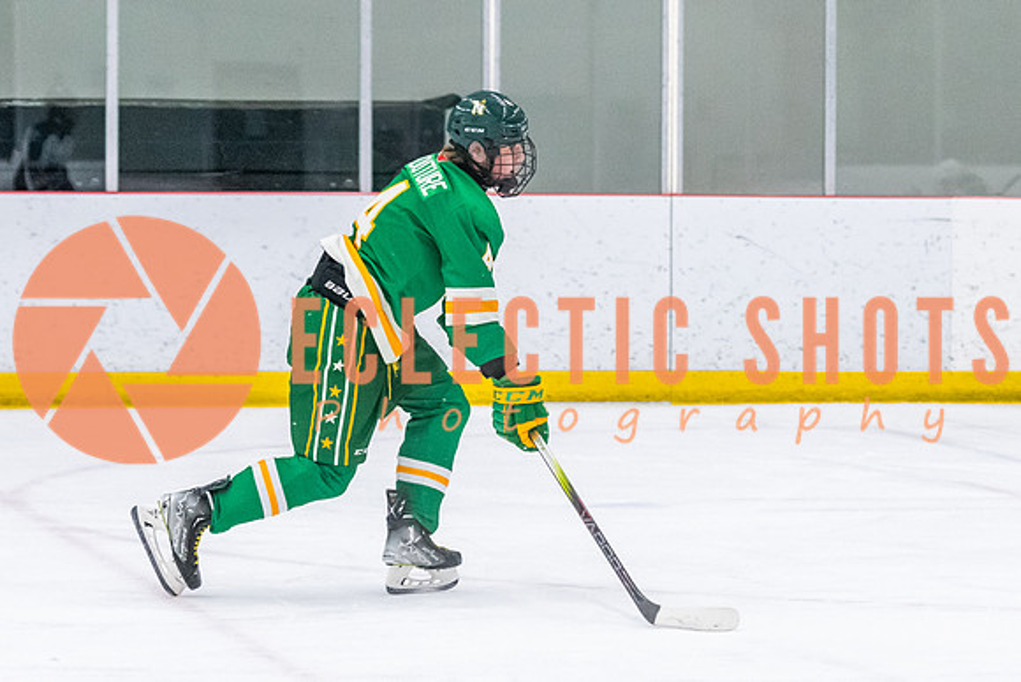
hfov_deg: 10.4
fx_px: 5604
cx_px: 399
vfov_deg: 7.0
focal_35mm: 198
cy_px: 301
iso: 4000
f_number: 2.8
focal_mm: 90
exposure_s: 1/800
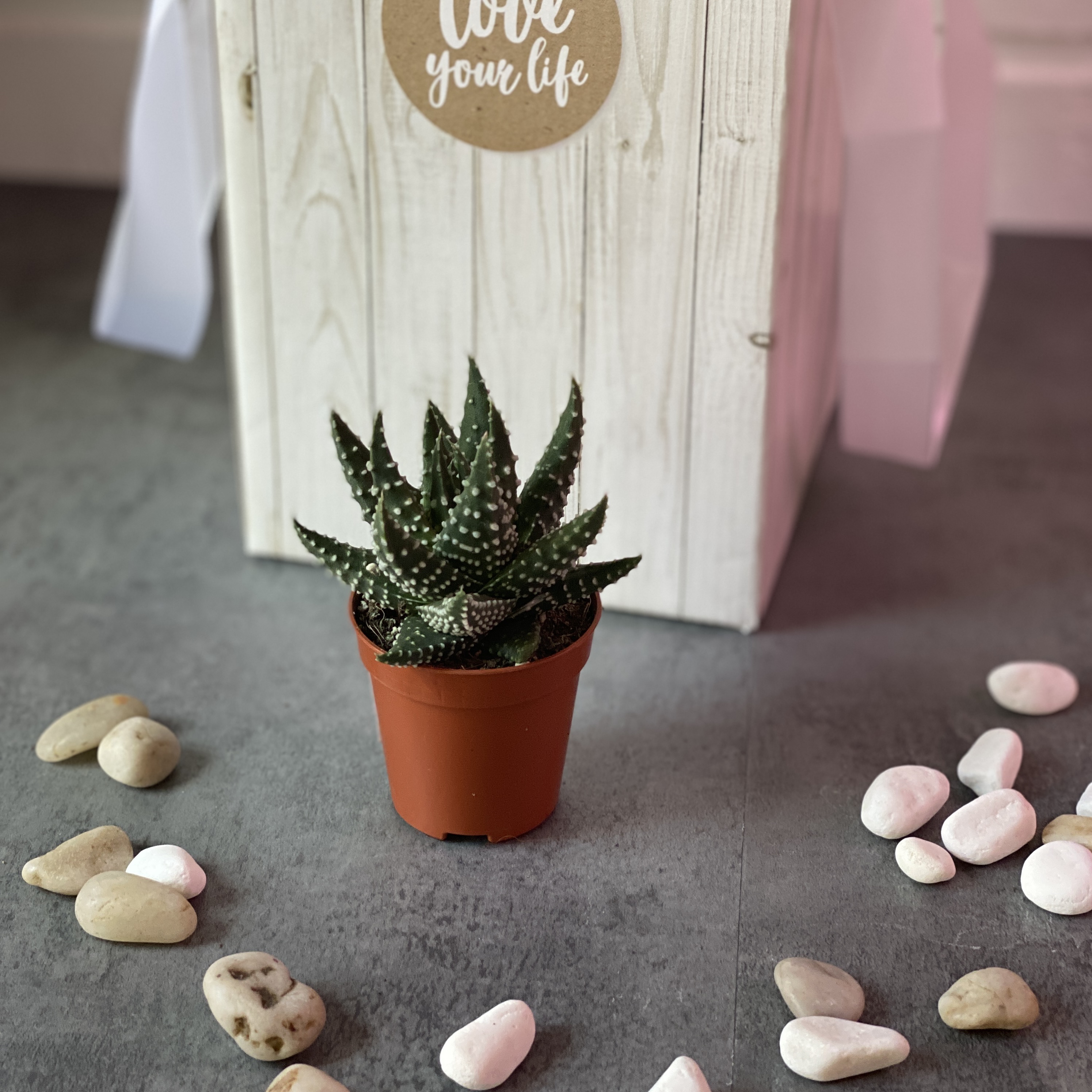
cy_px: 456
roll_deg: -1.3
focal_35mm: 62
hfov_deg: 27.7
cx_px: 552
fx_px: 2213
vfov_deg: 27.7
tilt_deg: -28.8
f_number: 2
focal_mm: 6
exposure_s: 1/122
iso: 100
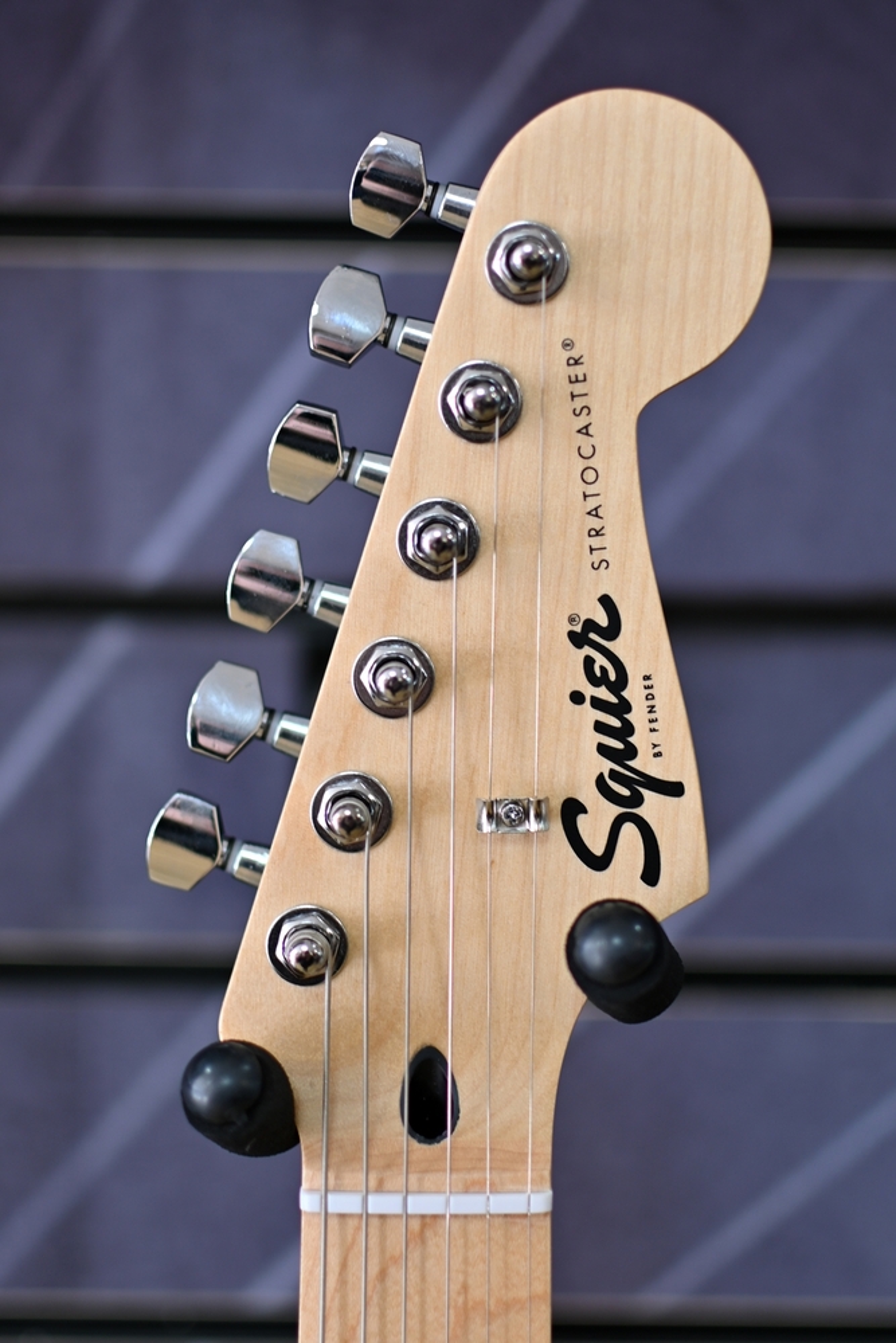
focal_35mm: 52
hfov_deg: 25.8
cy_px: 672
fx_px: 1959
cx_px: 448
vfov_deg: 37.8
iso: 100
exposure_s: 1/60
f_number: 1.8
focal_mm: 35
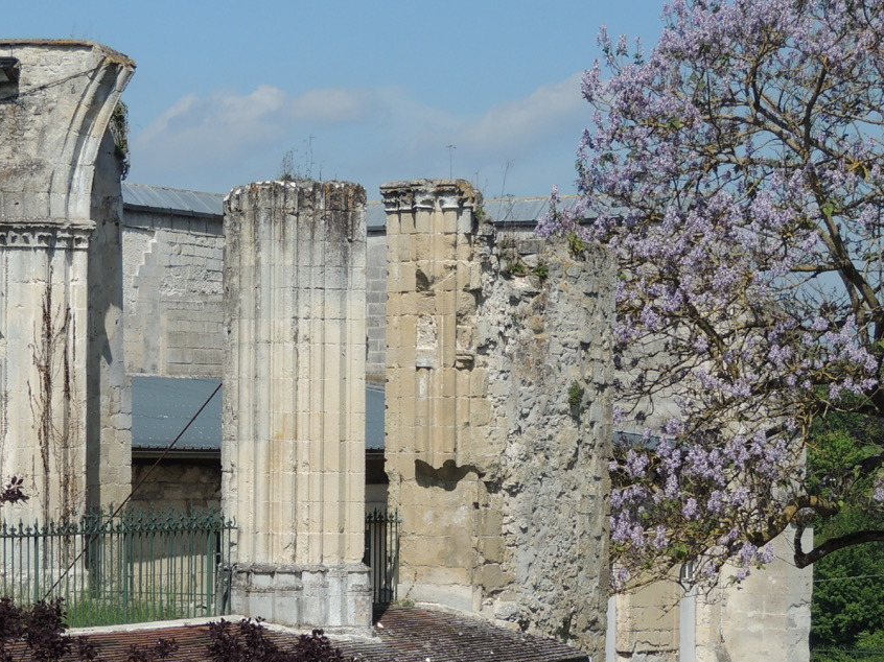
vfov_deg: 9.9
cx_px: 254
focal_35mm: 149
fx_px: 3804
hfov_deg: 13.2
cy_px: 460
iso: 100
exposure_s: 1/1000
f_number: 4.1
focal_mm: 17.8
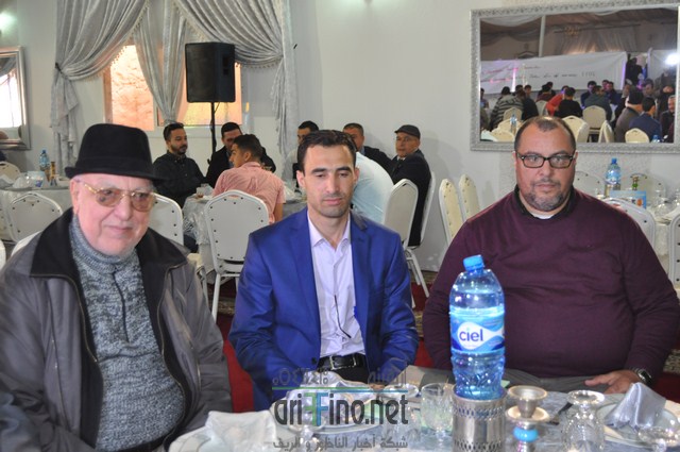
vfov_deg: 34.1
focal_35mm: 39
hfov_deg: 49.6
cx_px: 340
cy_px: 226
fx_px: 736
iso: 800
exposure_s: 1/60
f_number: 4
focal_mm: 26
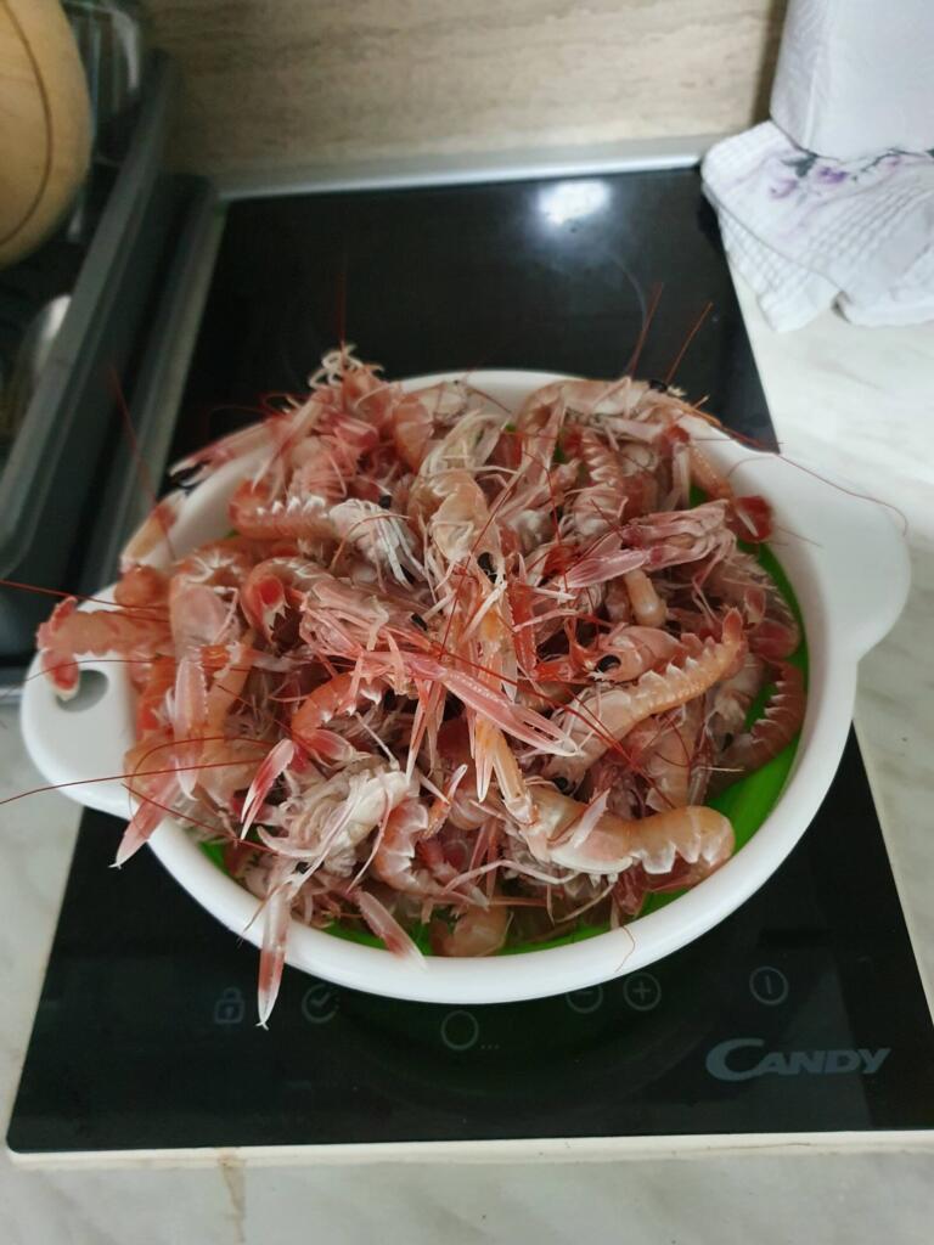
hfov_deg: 53.1
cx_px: 467
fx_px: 935
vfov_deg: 67.3
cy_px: 622
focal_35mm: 26
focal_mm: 4.32
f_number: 1.5
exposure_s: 1/20
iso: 640
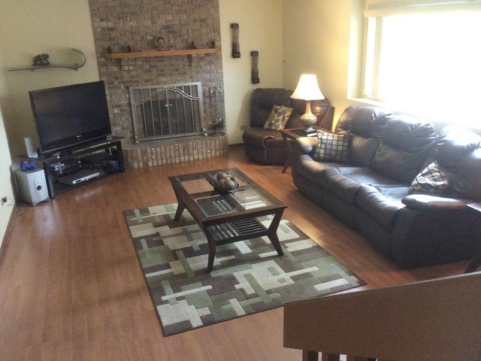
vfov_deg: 42.9
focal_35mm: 33
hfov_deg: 55.4
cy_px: 180
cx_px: 240
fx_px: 459
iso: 320
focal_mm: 3.3
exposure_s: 1/24
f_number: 2.4
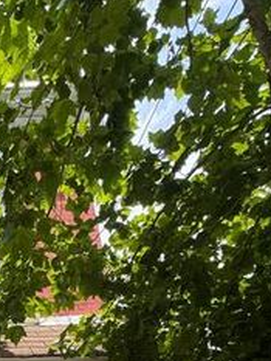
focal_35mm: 40
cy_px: 453
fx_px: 417
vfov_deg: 34.9
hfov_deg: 28.0
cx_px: -104
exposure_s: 1/533
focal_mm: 2.22
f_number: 2.2
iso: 40
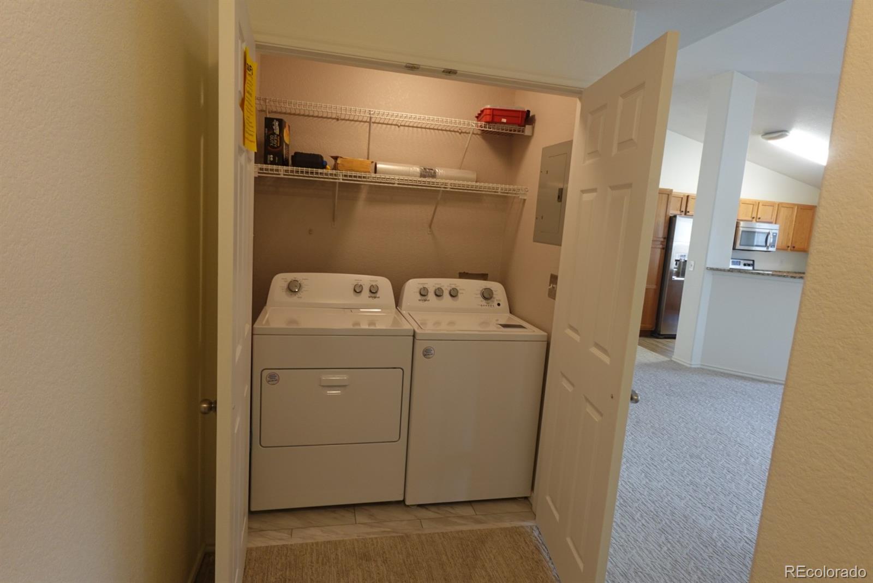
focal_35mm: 20
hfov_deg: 83.9
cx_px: 436
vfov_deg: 62.0
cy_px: 292
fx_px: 485
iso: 250
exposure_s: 1/80
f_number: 2
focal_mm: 7.6
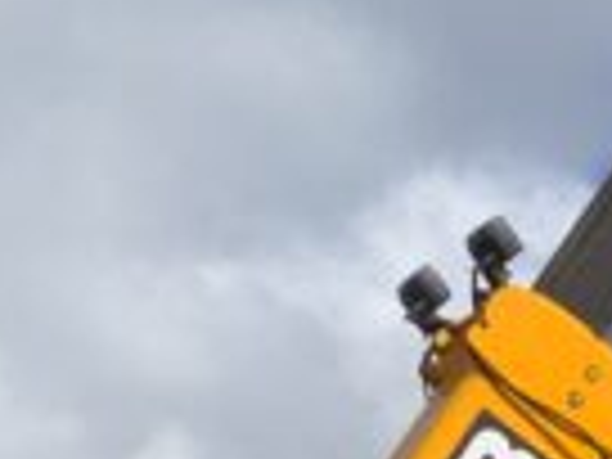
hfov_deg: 8.8
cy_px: 900
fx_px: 3872
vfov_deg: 6.6
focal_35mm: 219
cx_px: 986
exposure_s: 1/2959
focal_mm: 3
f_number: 1.8
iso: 20
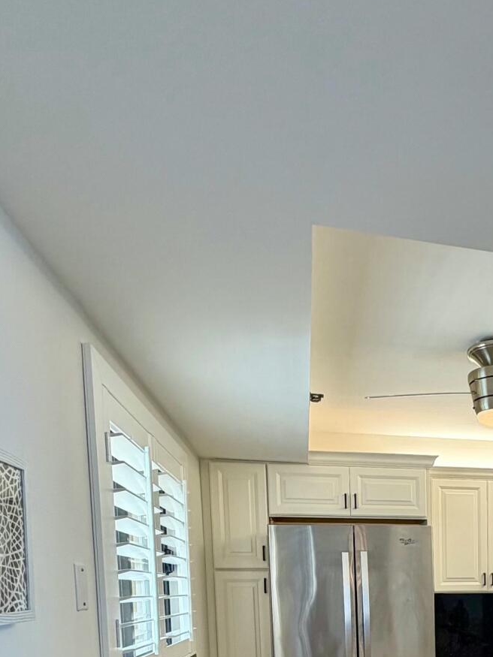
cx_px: 478
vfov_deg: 48.0
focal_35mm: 32
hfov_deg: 39.6
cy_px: 642
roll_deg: +1.0
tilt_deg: -5.3
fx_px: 608
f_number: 2.2
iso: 64
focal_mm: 2.22
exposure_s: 1/120
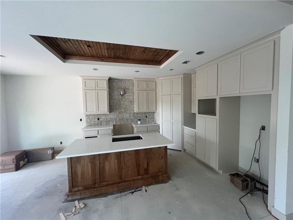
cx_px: 146
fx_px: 110
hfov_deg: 106.2
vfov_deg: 89.9
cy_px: 110
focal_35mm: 13
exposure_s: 1/120
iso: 125
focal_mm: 1.57
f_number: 1.8
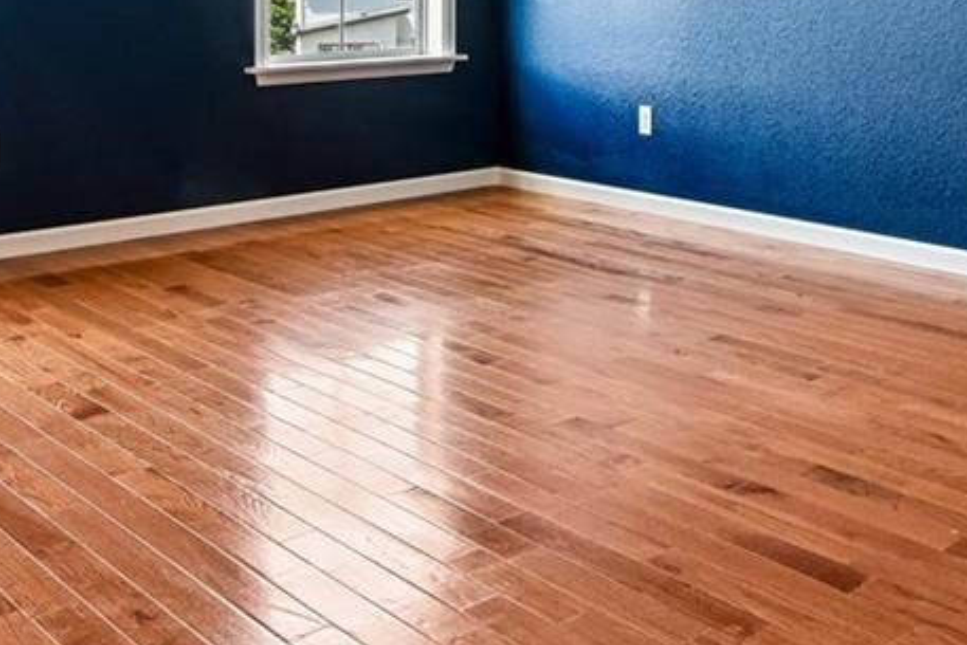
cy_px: -51
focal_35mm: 49
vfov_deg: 25.7
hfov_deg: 39.4
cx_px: 711
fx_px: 1317
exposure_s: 1/15
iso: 320
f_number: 11
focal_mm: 14
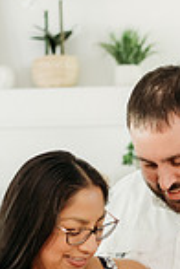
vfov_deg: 13.2
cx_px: 156
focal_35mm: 153
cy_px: 274
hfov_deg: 8.9
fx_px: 1147
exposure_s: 1/160
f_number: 2.2
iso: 1600
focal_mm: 50
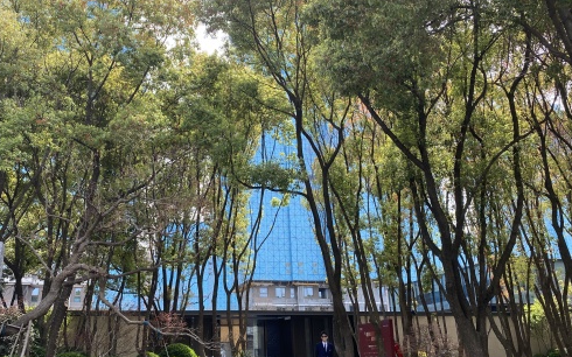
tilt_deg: +20.6
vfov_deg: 38.3
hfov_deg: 58.0
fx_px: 514
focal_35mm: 33
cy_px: 162
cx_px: 257
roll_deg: +0.8
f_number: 1.8
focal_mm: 4.25
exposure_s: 1/539
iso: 32
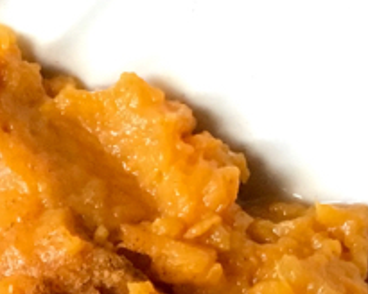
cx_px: -72
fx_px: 1928
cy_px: 642
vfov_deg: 8.2
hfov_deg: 10.7
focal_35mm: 177
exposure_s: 1/30
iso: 125
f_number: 2.2
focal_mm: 4.15
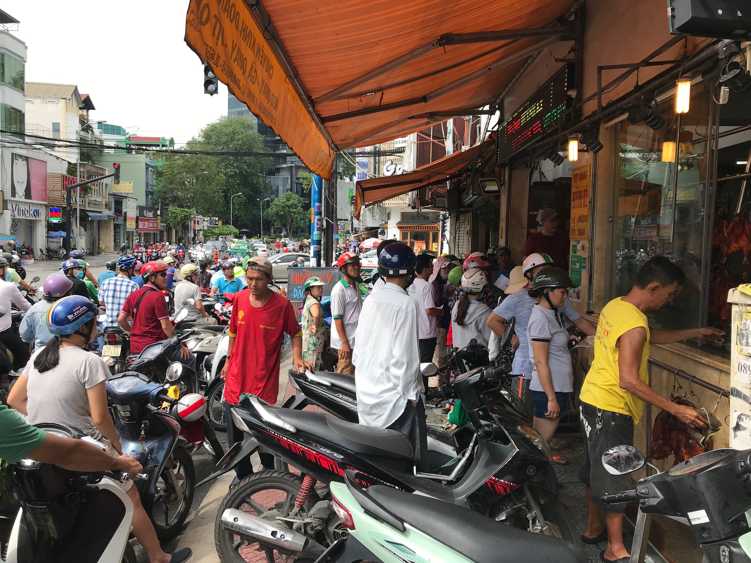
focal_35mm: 28
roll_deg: +0.0
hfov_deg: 63.4
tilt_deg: -3.5
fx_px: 607
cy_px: 282
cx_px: 376
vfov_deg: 49.7
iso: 20
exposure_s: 1/929
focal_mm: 3.99
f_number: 1.8
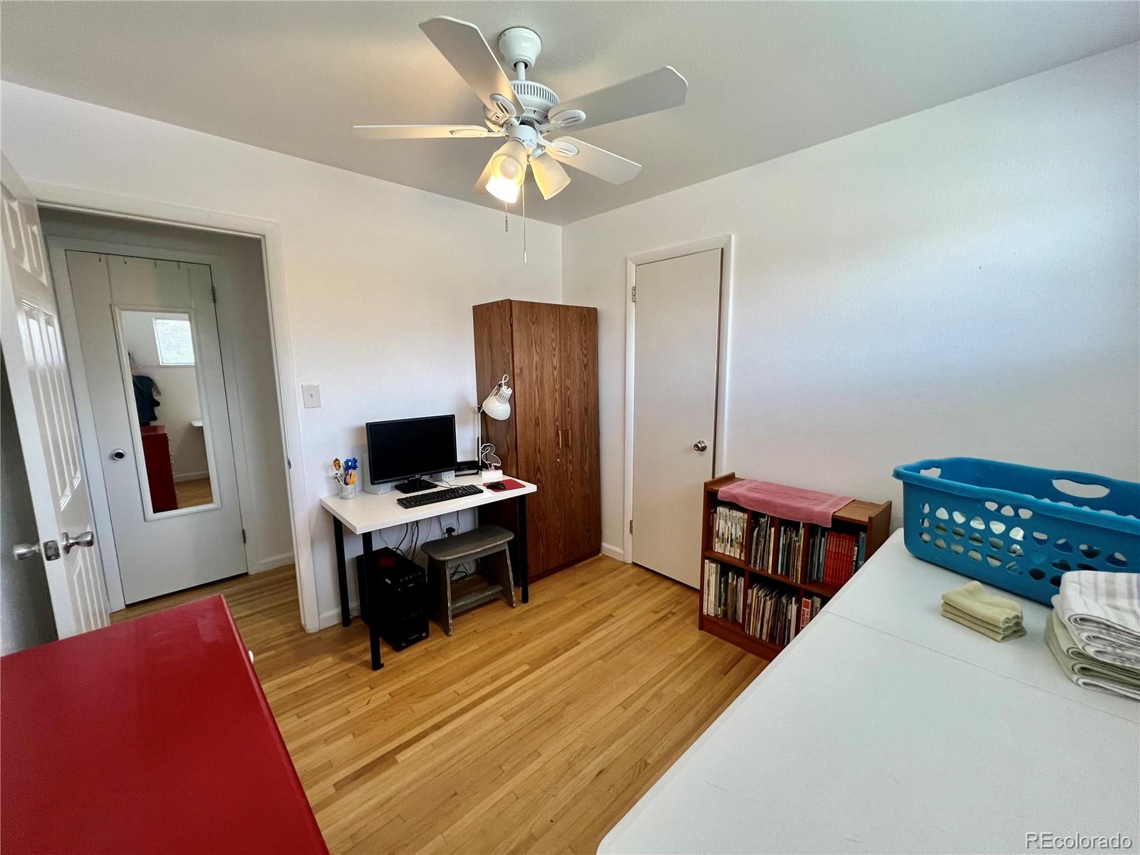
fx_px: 428
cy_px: 428
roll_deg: +1.1
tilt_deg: -7.9
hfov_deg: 106.2
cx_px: 570
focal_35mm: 13
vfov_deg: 89.9
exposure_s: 1/120
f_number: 1.8
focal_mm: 1.57
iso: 160
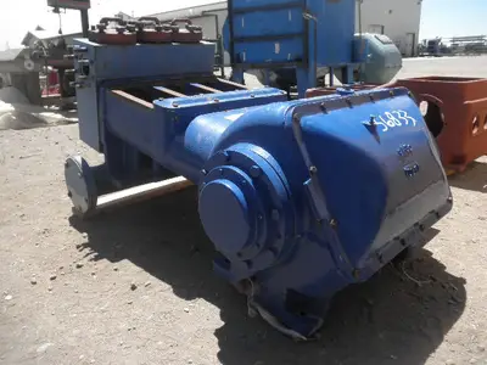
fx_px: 394
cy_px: 182
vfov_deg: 49.7
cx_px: 244
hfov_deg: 63.4
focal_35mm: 28
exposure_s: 1/80
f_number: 8.5
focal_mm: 5
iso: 64
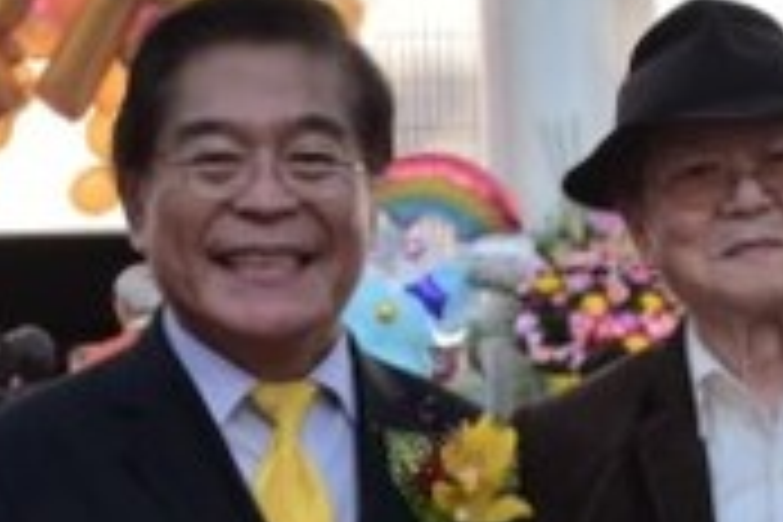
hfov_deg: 16.9
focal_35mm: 121
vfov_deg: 11.0
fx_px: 2632
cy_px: 691
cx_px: 436
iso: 400
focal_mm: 20
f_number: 4.5
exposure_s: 1/1600
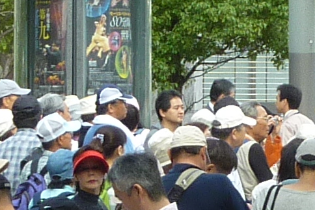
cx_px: 511
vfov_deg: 2.6
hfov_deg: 3.9
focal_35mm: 532
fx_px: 4656
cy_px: 288
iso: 80
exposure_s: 1/100
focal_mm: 11
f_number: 4.1
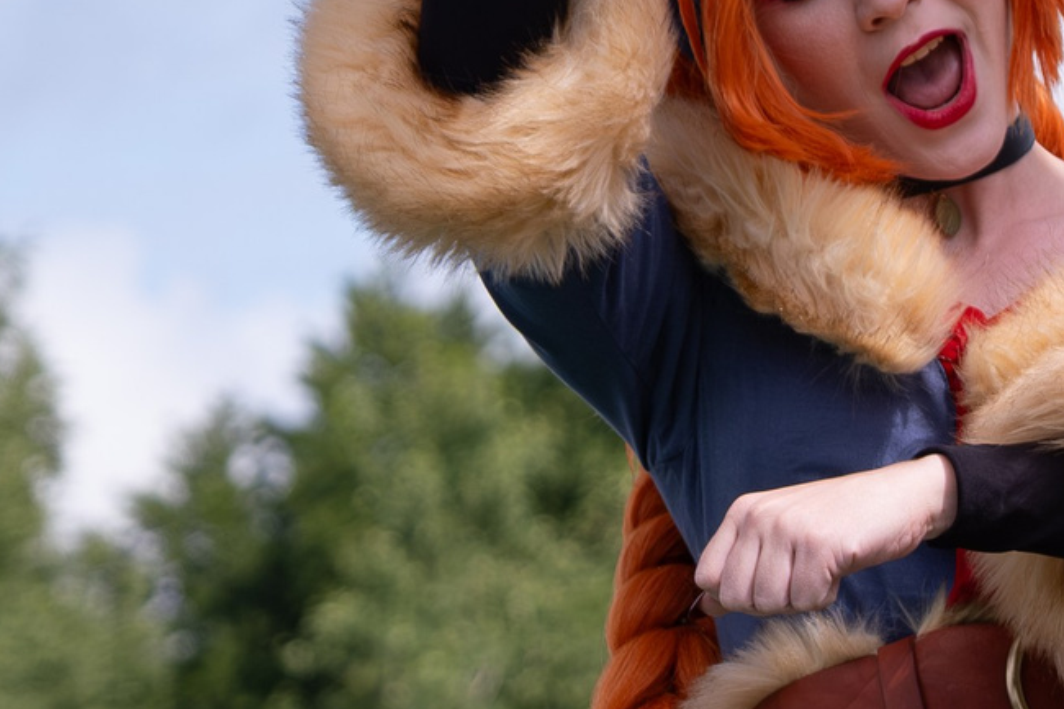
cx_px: 1071
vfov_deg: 4.2
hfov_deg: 6.3
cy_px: 440
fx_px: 9662
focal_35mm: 327
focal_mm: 55
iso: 200
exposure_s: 1/2500
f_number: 3.2
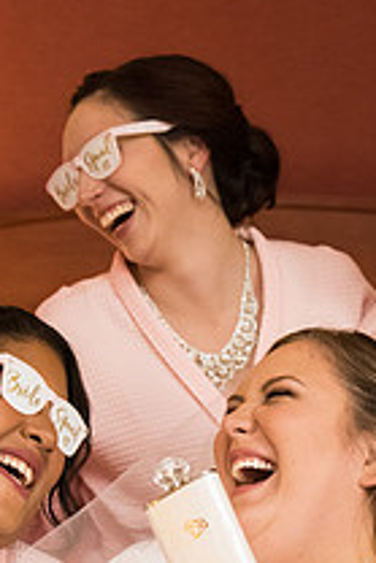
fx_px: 2268
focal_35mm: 145
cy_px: 435
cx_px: 319
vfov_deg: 14.1
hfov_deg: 9.4
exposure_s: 1/125
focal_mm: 38
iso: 1000
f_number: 2.8
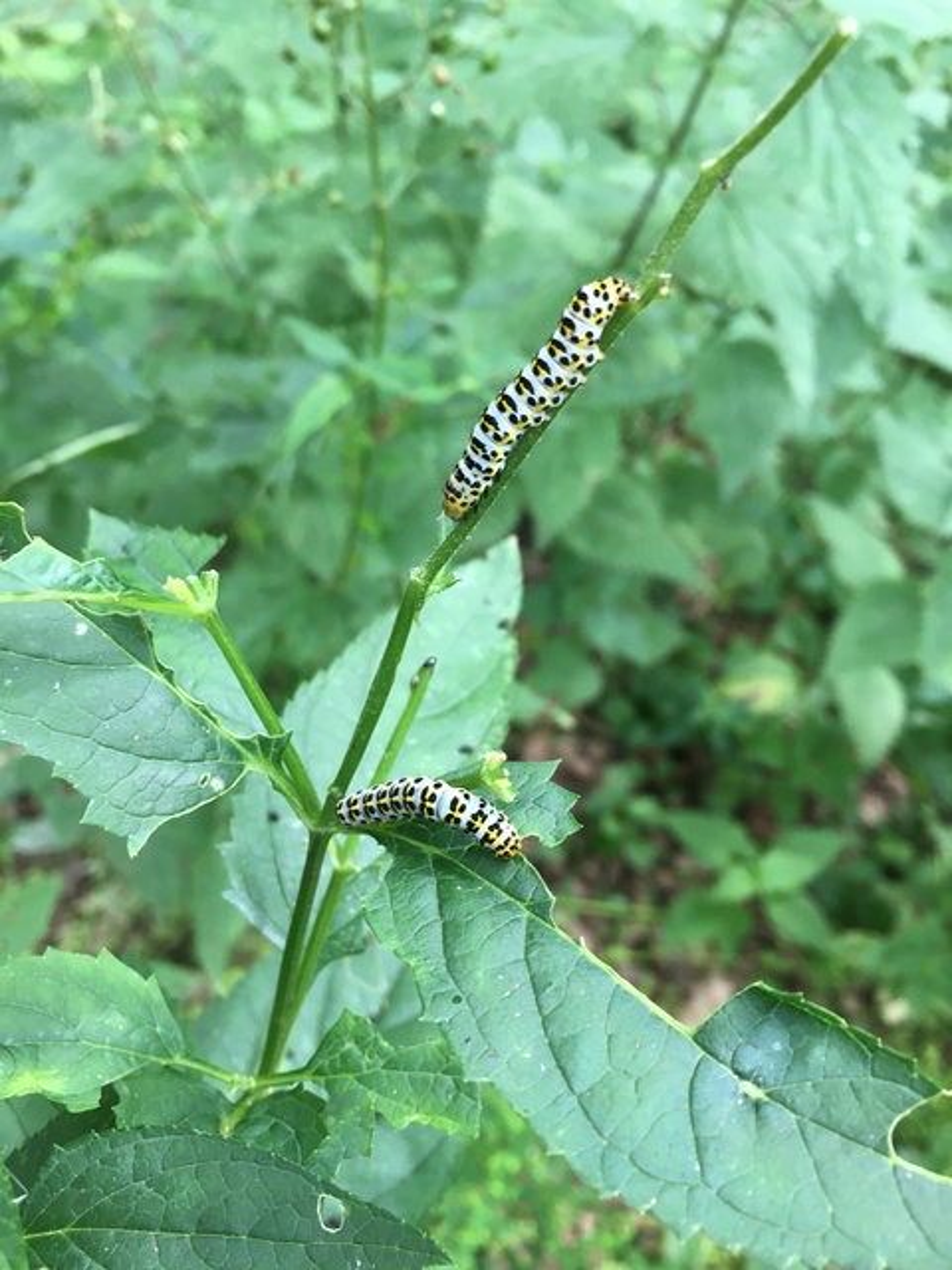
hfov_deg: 48.2
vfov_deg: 61.7
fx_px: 1063
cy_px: 635
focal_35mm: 29
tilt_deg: -55.5
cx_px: 476
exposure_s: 1/33
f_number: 2.2
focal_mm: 4.15
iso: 25
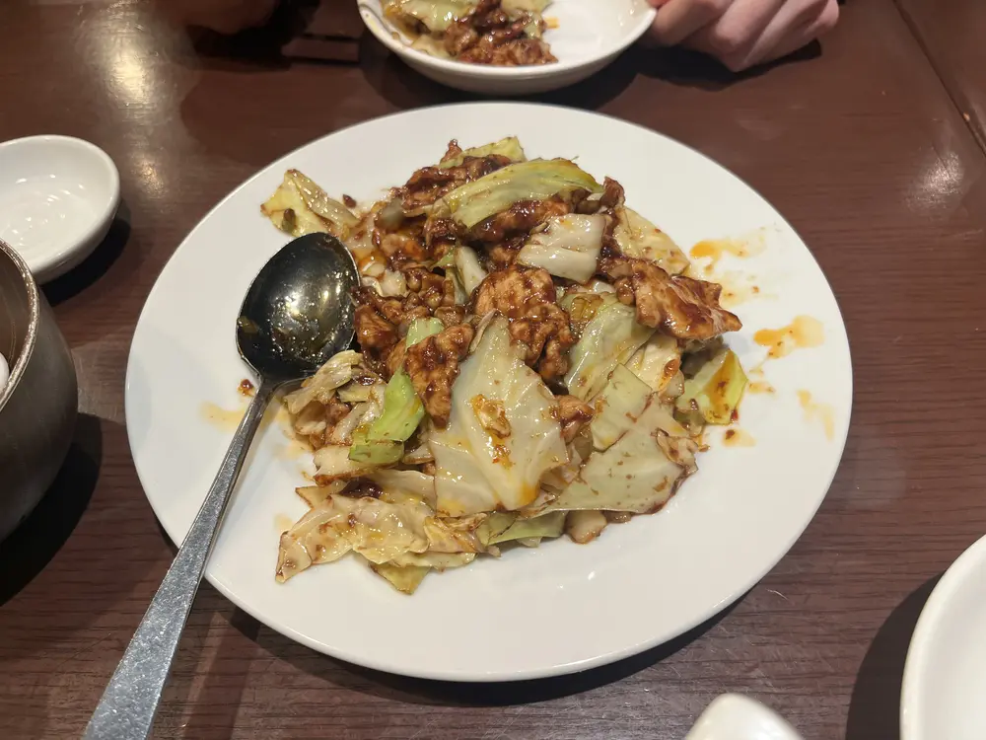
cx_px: 493
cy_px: 370
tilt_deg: -54.9
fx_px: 741
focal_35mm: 26
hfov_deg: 67.3
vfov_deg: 53.1
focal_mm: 5.1
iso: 100
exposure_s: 1/100
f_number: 1.6
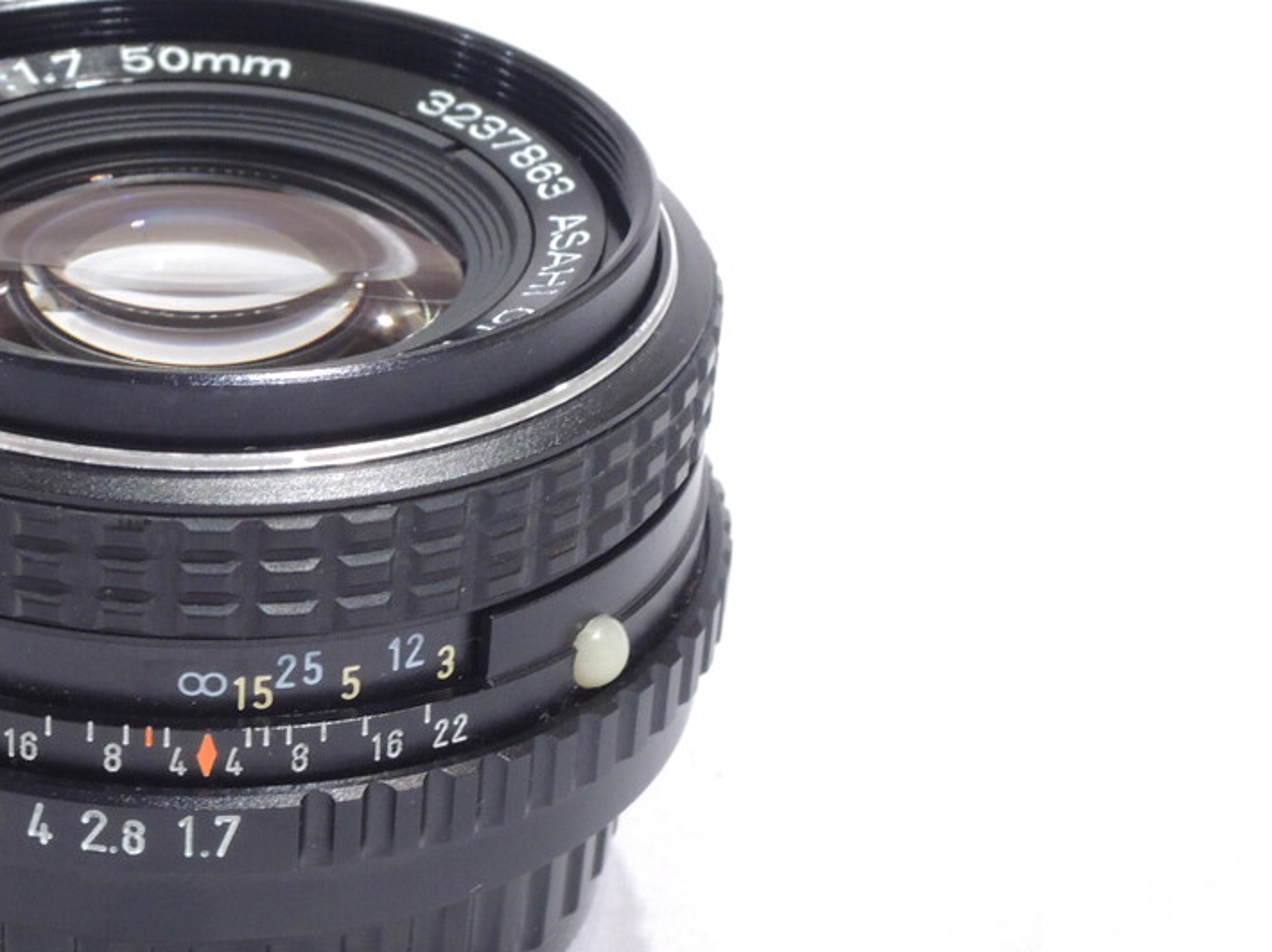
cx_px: 203
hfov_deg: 18.5
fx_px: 3856
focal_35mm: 105
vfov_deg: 14.1
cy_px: 509
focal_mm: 11.1
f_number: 5.2
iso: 400
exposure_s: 1/30
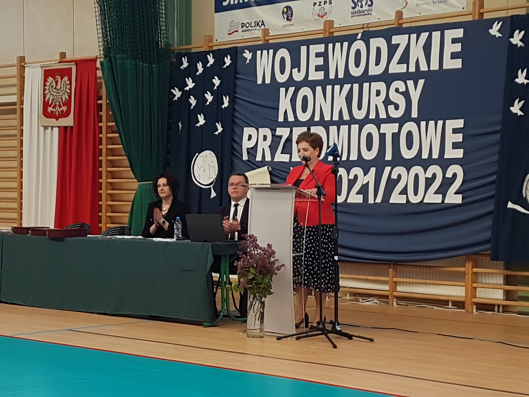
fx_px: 397
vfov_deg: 53.1
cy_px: 198
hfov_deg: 67.3
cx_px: 264
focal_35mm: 26
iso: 50
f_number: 1.7
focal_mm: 4.2
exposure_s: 1/100
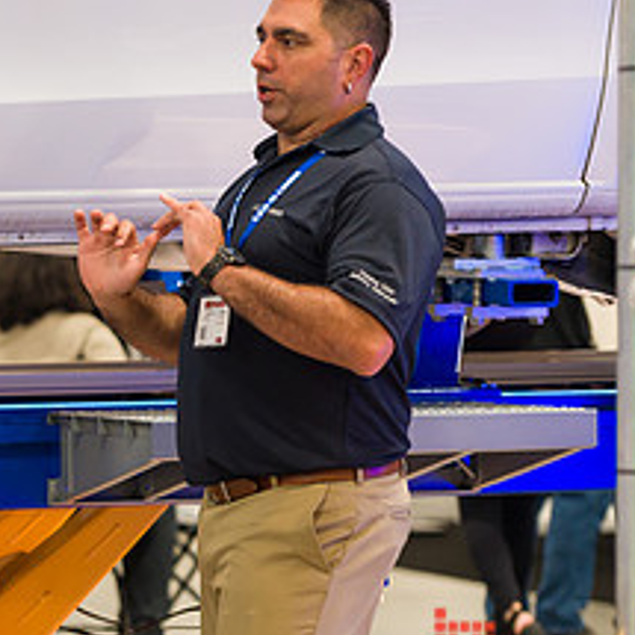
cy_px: 192
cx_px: -213
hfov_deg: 6.3
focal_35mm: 275
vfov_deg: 6.4
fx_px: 5707
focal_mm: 120
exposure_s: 1/125
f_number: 3.2
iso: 1600
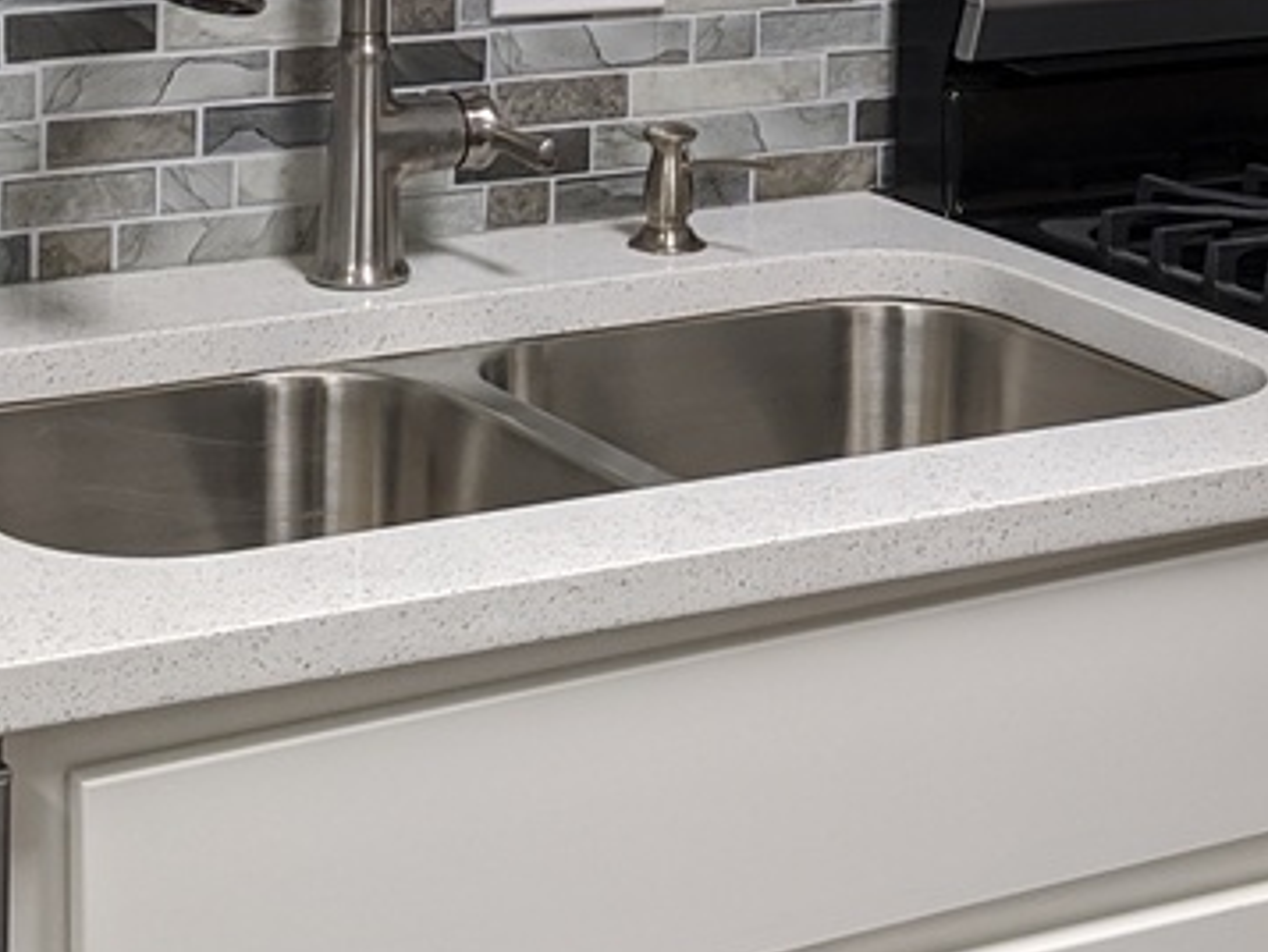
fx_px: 3994
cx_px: 792
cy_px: -270
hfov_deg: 18.0
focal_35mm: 109
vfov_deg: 13.1
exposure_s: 1/40
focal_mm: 4.38
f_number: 1.73
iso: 102
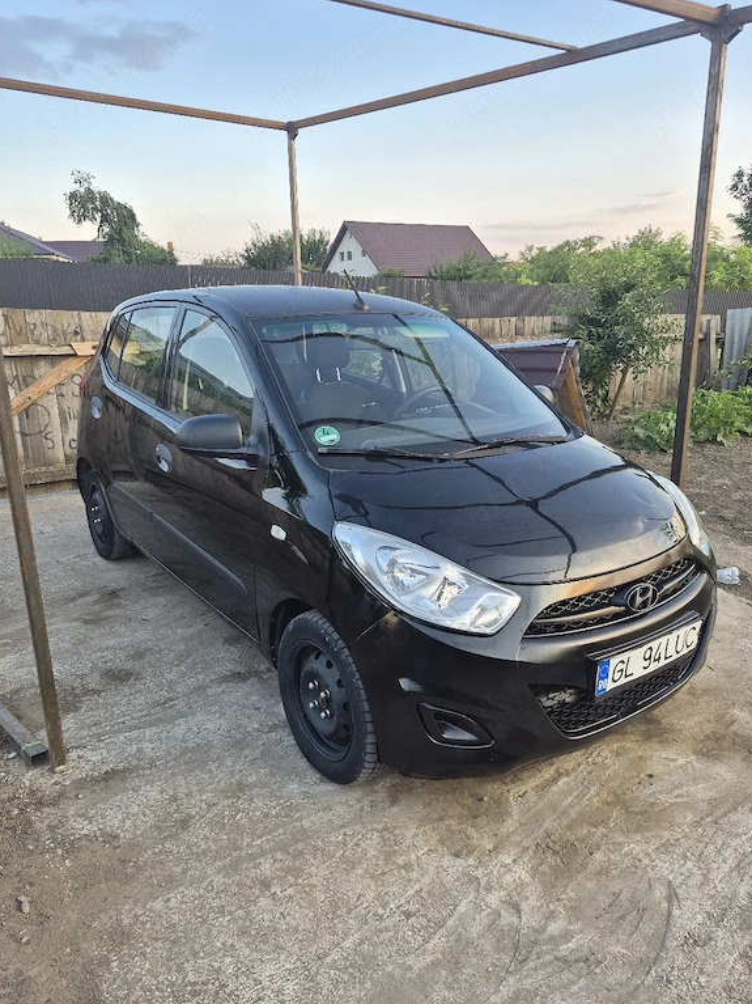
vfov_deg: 71.6
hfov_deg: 56.8
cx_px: 378
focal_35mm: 24
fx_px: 695
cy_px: 512
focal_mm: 5.4
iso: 40
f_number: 1.8
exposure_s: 1/182
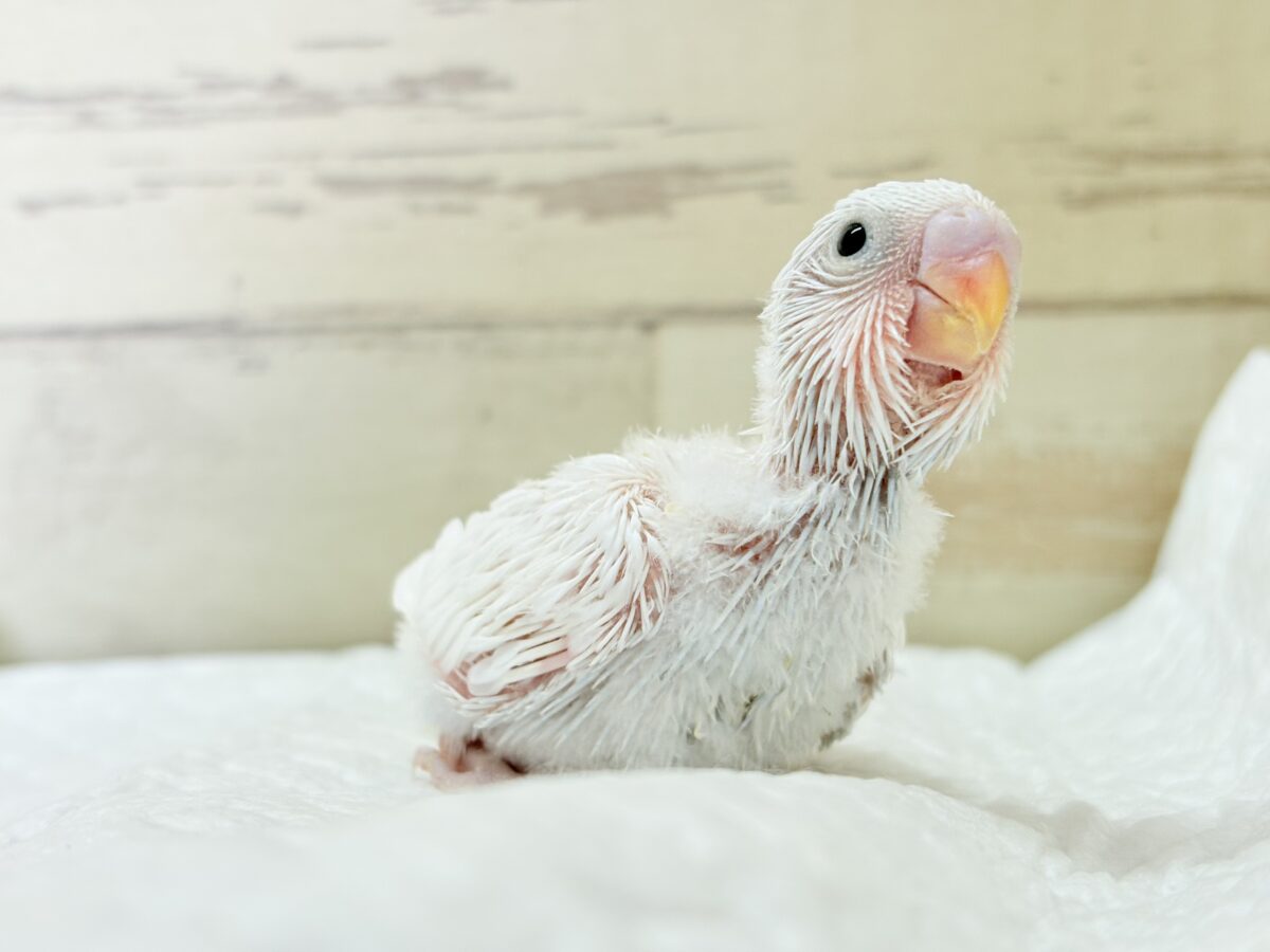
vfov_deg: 28.0
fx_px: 1908
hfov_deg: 36.8
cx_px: 635
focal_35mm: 52
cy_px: 476
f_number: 1.6
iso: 50
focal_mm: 5.96
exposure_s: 1/50
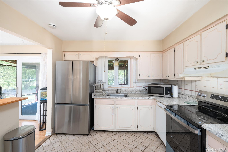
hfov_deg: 96.7
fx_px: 101
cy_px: 76
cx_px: 114
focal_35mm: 16
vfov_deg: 73.7
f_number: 7.1
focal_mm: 16
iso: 320
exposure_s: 1/80
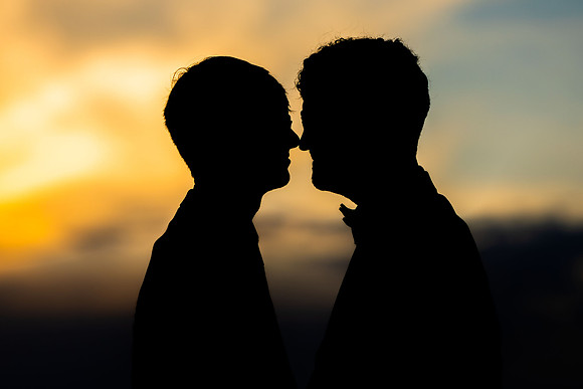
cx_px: 292
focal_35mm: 200
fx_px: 3239
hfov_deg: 10.3
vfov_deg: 6.9
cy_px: 194
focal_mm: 200
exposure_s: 1/1000
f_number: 3.5
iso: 125
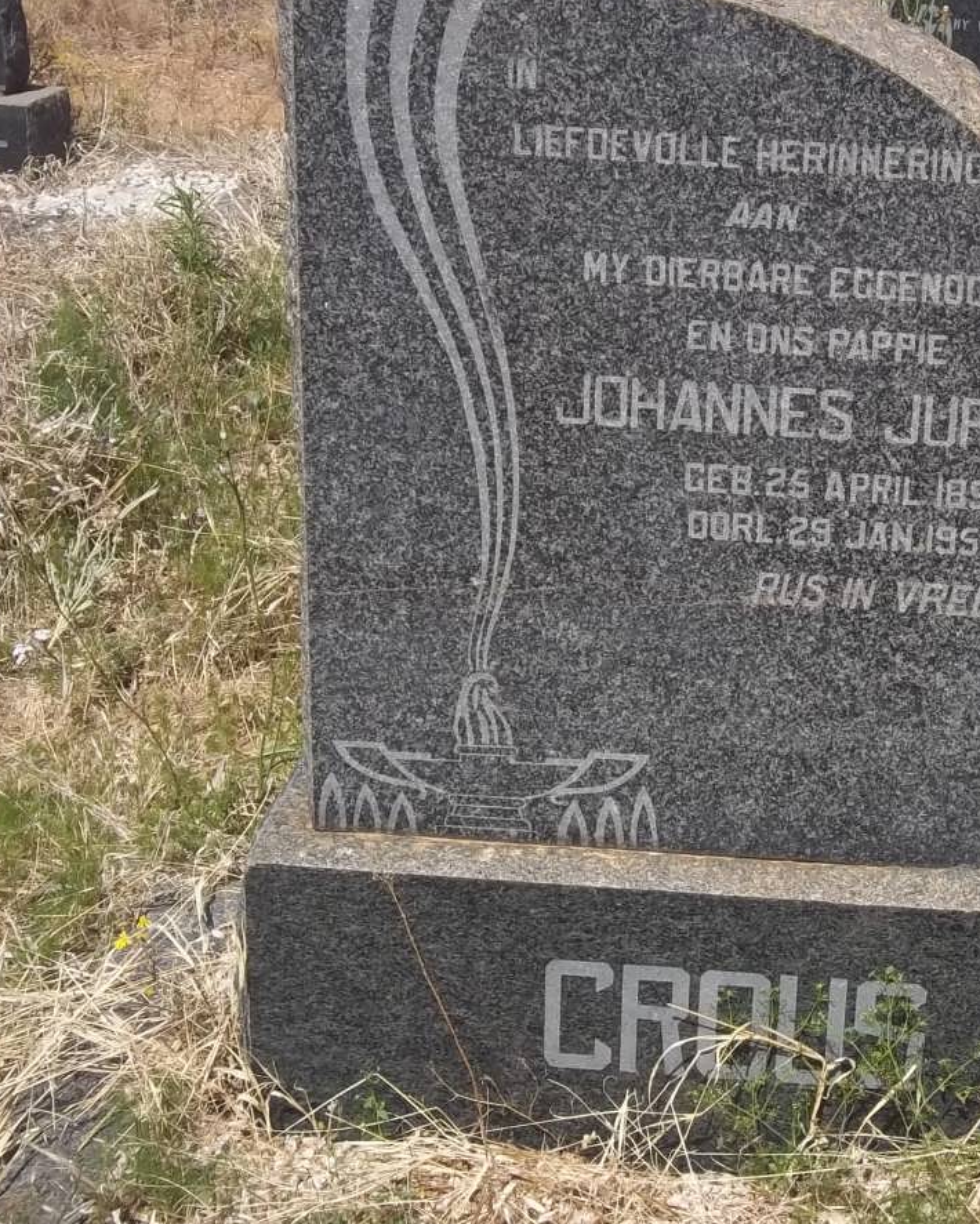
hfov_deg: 22.8
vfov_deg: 28.7
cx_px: 812
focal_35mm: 66
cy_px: 609
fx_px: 2392
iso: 80
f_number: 7
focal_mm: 8.8
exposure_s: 1/320
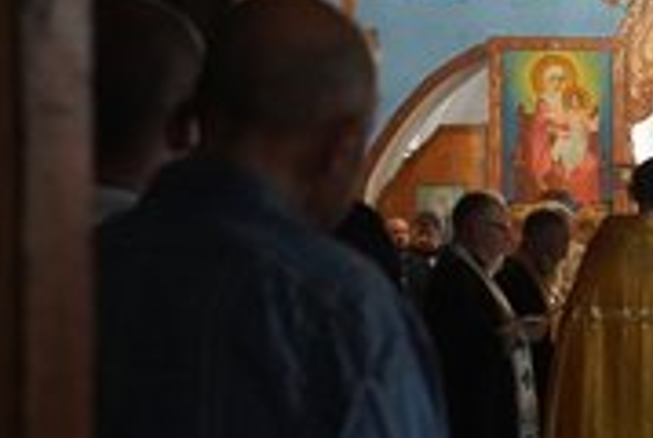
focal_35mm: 116
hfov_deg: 17.1
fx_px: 2108
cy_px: 297
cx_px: 715
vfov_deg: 11.8
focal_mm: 52
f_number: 4.5
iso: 12800
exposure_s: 1/50
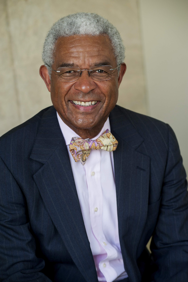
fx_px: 745
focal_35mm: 95
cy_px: 141
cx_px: 94
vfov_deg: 21.5
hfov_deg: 14.4
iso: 640
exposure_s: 1/400
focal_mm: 95
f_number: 4.5
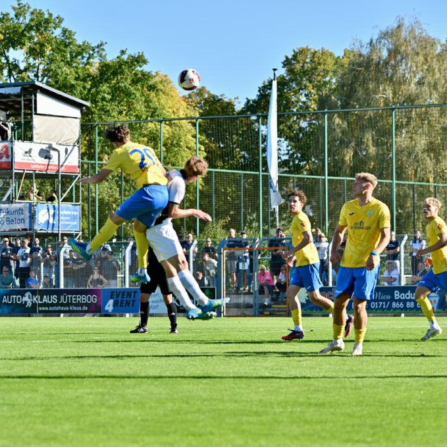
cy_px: 224
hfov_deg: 10.1
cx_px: 166
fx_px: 2527
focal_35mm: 173
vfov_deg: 10.1
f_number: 5
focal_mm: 135
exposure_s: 1/1600
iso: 280
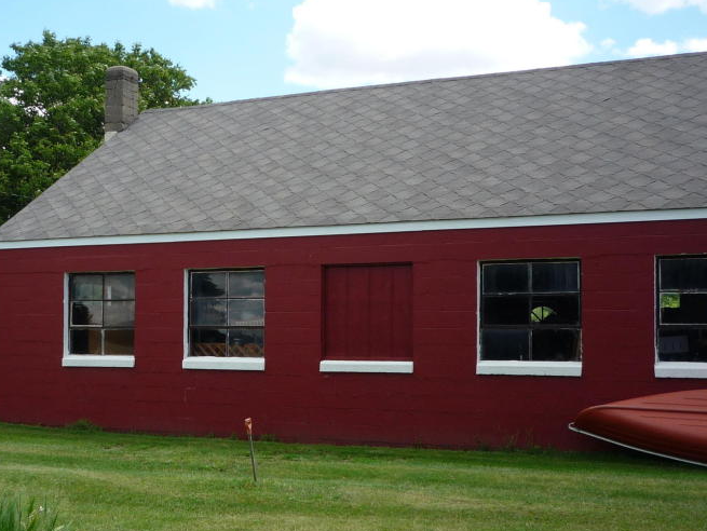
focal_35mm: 50
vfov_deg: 29.1
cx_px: 249
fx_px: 1022
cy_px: 313
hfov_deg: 37.8
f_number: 4
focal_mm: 5.2
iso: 100
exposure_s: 1/400
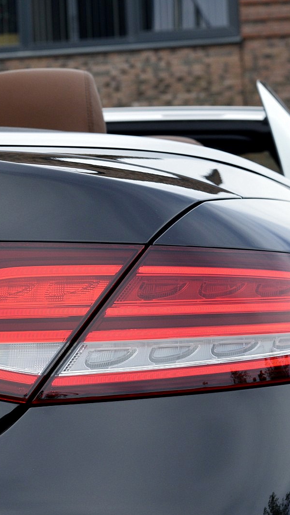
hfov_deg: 9.3
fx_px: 1788
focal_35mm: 131
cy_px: 258
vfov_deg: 16.4
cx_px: 138
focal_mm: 55
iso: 400
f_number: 10
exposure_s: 1/250
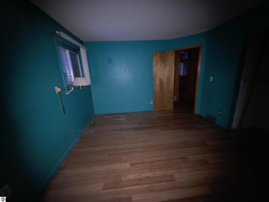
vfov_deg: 89.9
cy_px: 101
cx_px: 134
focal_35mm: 13
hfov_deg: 106.2
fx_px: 101
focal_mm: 2.2
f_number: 1.9
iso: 500
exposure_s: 1/9.99
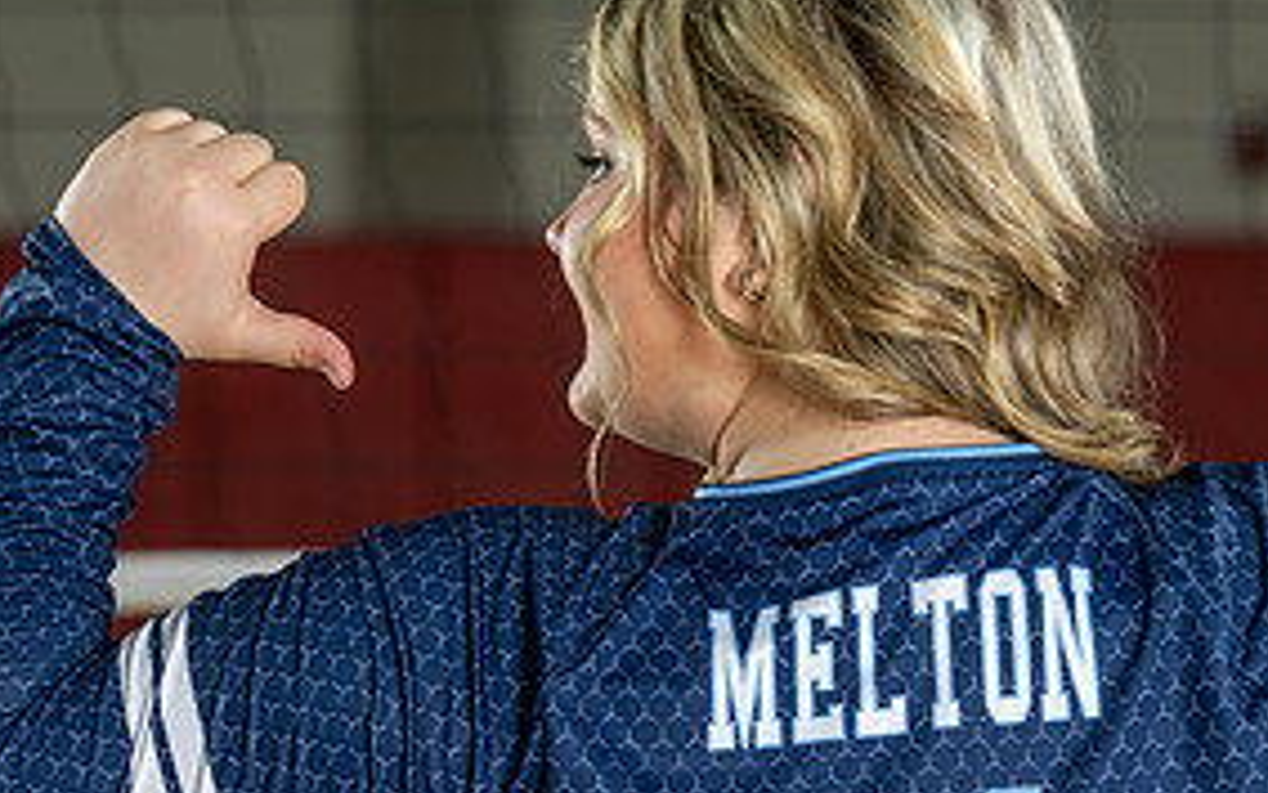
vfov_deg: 5.4
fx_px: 8468
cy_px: 557
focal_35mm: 245
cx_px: 924
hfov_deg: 8.6
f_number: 4
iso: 100
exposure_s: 1/160
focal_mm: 88
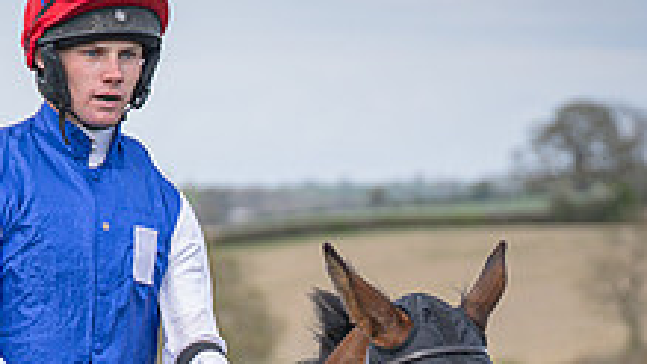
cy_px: 526
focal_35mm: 383
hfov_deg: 5.6
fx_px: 6568
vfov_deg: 3.2
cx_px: 356
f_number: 2.8
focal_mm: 70
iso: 100
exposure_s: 1/1000
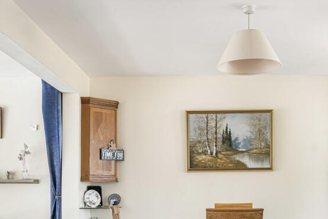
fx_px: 419
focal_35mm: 46
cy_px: 191
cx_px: 218
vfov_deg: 28.3
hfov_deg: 42.2
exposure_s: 1/20
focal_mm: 25
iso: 400
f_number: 8
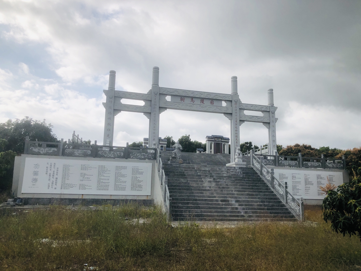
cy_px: 136
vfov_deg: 49.7
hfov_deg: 63.4
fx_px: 292
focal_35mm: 28
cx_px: 180
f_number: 1.8
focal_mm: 4
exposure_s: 1/3205
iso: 20
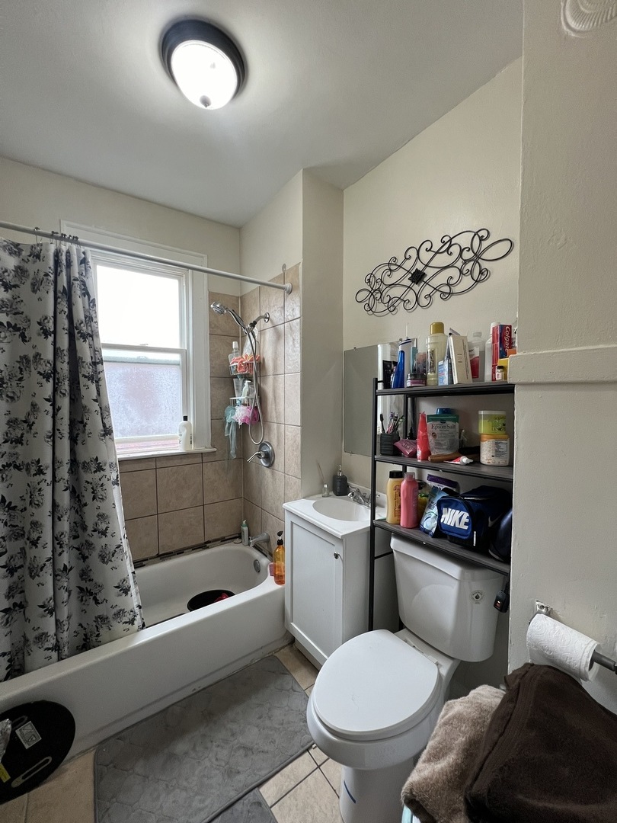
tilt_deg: -2.0
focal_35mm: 13
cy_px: 412
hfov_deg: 89.9
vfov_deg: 106.2
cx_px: 308
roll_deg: -0.2
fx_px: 309
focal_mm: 1.57
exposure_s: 1/120
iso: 200
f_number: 1.8
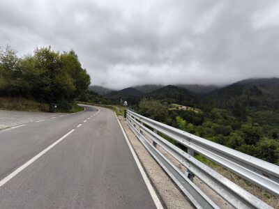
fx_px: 121
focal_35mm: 15
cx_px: 140
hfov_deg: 98.2
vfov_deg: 81.7
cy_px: 104
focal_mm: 1.91
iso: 50
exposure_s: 1/1854
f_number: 2.2
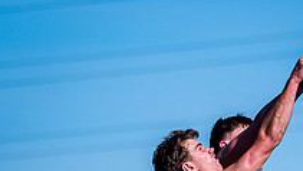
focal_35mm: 880
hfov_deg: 2.5
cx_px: 244
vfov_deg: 1.4
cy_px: 229
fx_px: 7075
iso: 100
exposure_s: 1/4000
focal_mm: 135
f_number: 2.8
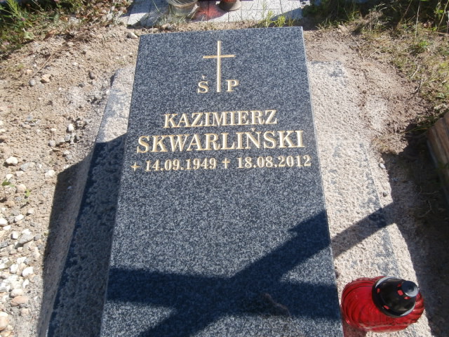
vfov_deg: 56.8
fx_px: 311
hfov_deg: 71.6
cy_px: 168
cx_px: 224
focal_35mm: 24
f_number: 3
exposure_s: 1/800
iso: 100
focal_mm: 4.2
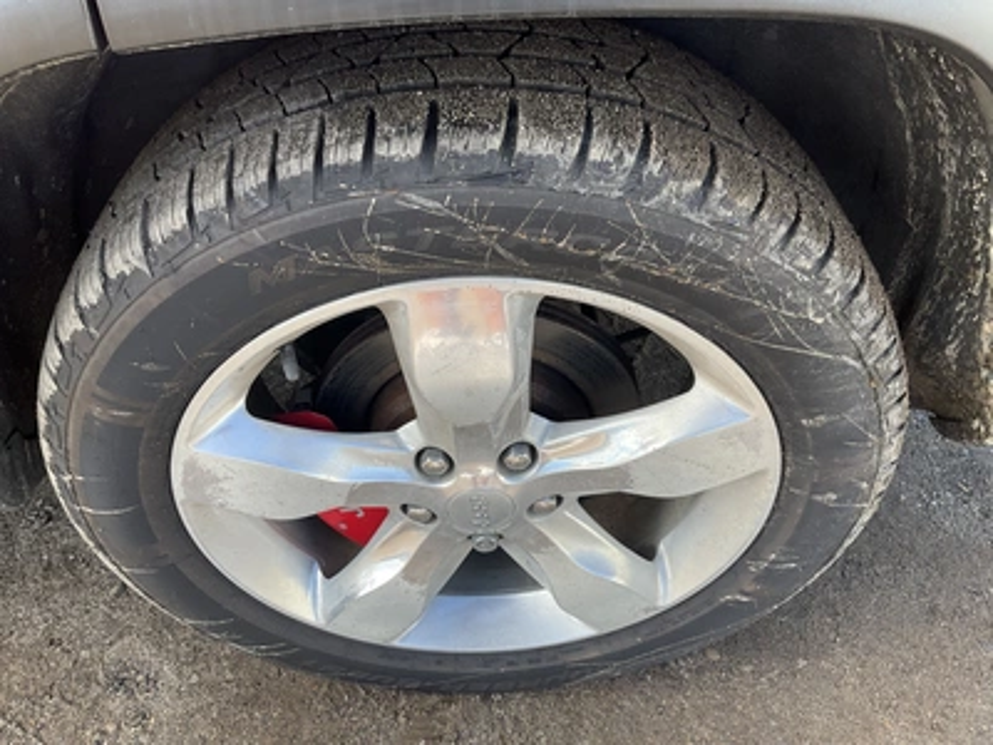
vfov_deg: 48.2
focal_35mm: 29
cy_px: 372
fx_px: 832
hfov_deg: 61.7
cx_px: 496
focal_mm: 3
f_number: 1.8
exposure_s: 1/178
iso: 20
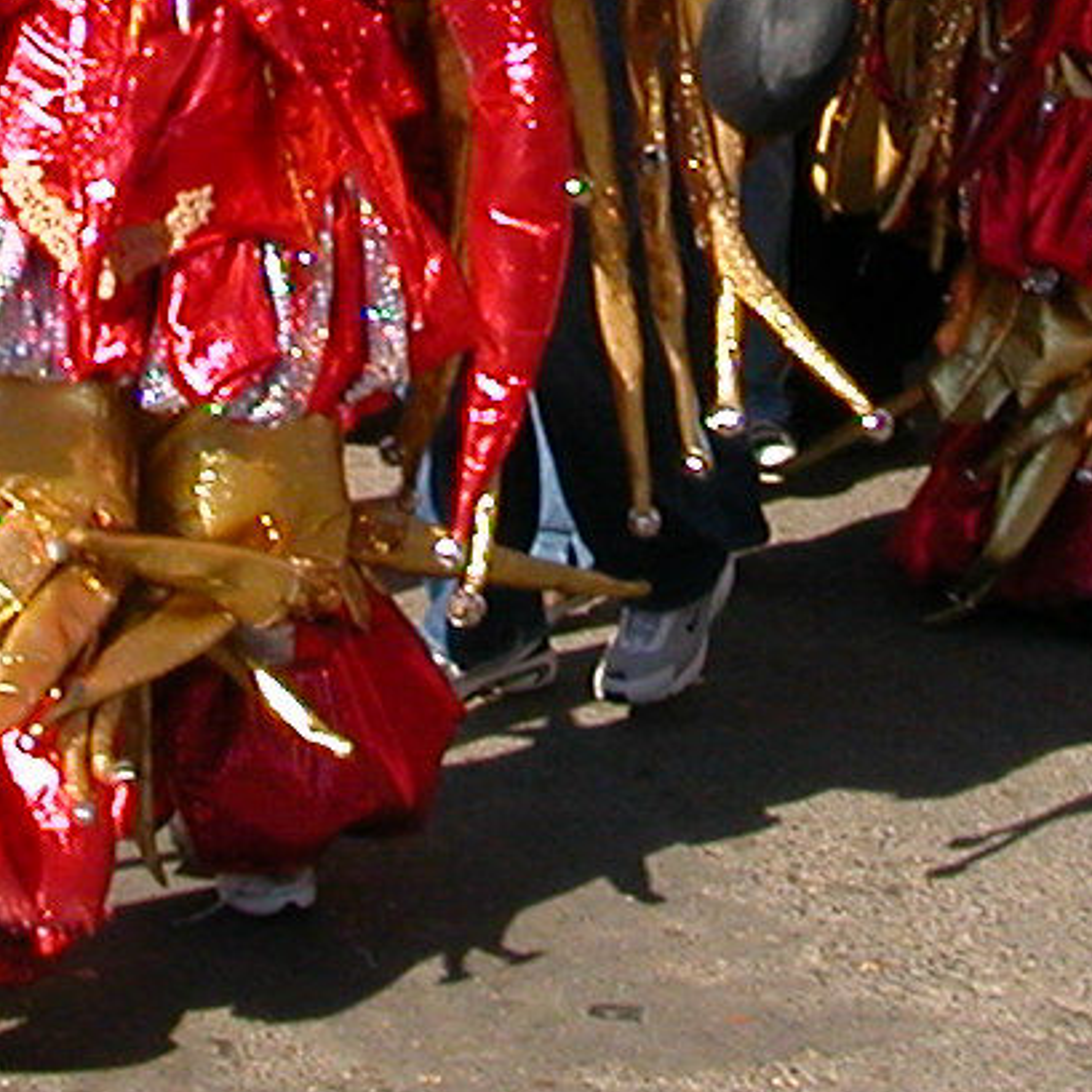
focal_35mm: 128
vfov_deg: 13.3
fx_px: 4568
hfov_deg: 13.6
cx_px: 553
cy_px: -190
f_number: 4.5
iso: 100
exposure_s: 1/390
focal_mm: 5.6
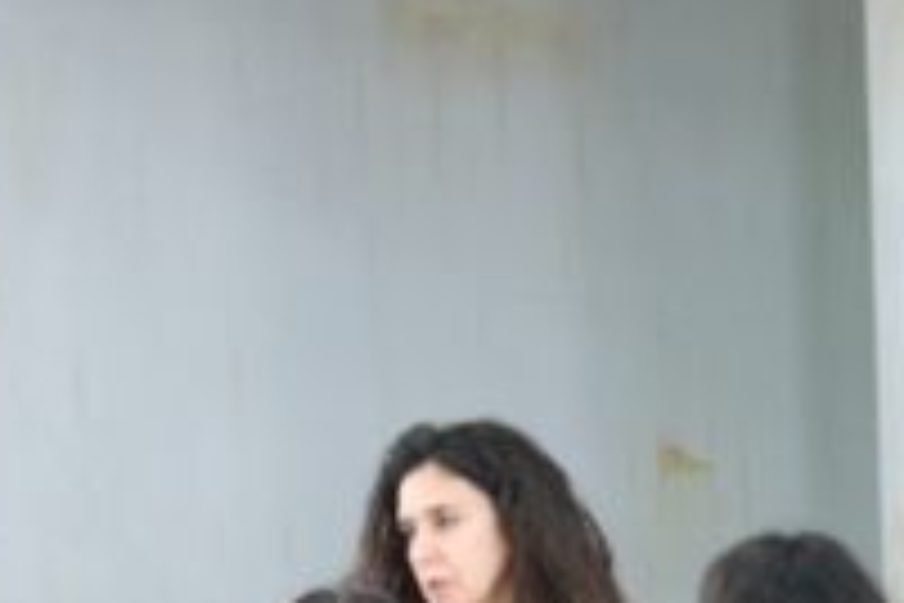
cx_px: 953
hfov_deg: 11.0
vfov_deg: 7.1
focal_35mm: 184
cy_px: 1336
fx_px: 4620
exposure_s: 1/75
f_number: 4
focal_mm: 27.5
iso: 3200
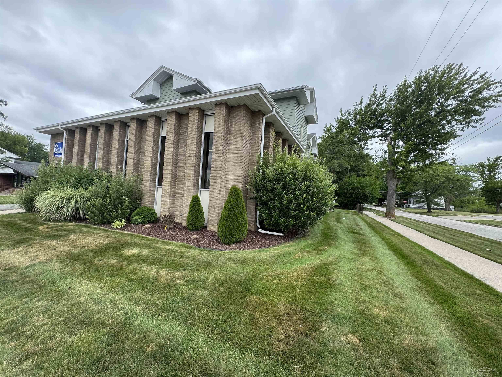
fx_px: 203
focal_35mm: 14
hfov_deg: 102.1
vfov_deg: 85.7
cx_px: 251
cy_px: 188
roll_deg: +0.7
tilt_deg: +3.2
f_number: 2.2
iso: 40
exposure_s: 1/373
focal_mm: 2.22
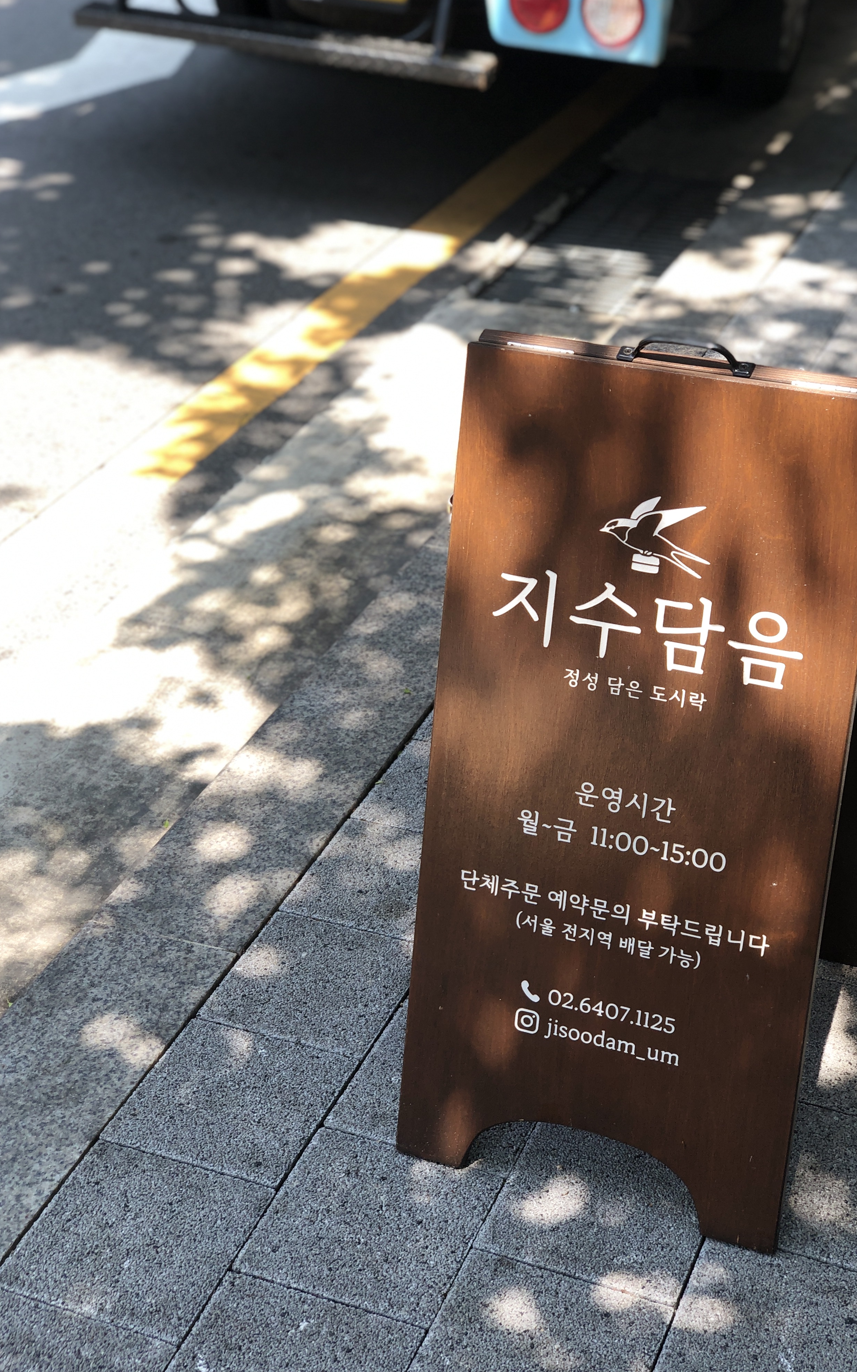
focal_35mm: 56
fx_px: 2093
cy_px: 690
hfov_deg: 23.1
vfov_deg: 36.3
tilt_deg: -32.3
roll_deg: +1.2
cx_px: 469
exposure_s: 1/121
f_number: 2.4
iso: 16
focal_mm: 6
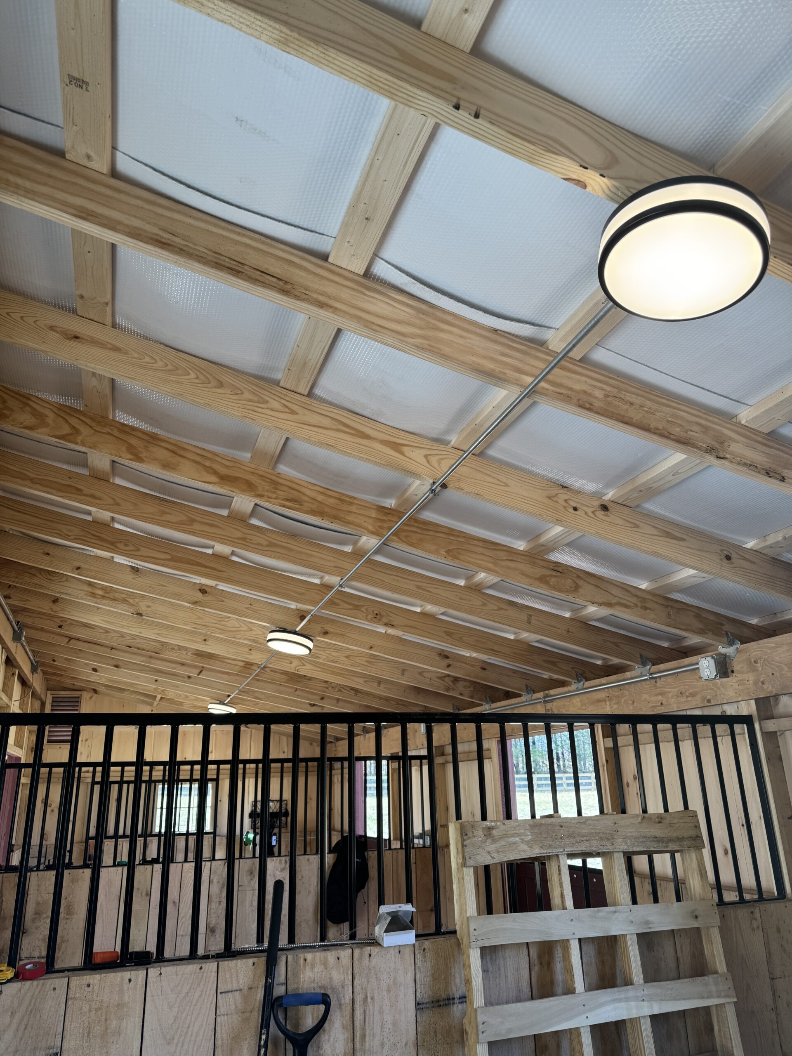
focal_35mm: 24
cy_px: 528
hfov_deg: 56.8
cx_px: 396
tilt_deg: +19.9
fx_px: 732
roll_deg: +0.7
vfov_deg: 71.6
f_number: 1.78
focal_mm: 6.76
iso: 80
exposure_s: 1/167
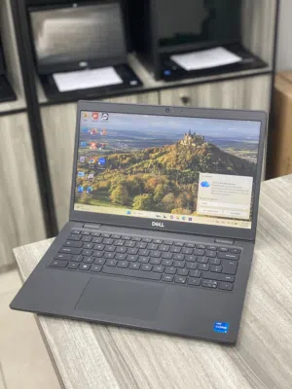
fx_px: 585
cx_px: 146
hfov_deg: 28.0
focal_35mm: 52
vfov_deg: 36.8
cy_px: 194
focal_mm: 6
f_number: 2
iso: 160
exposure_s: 1/100
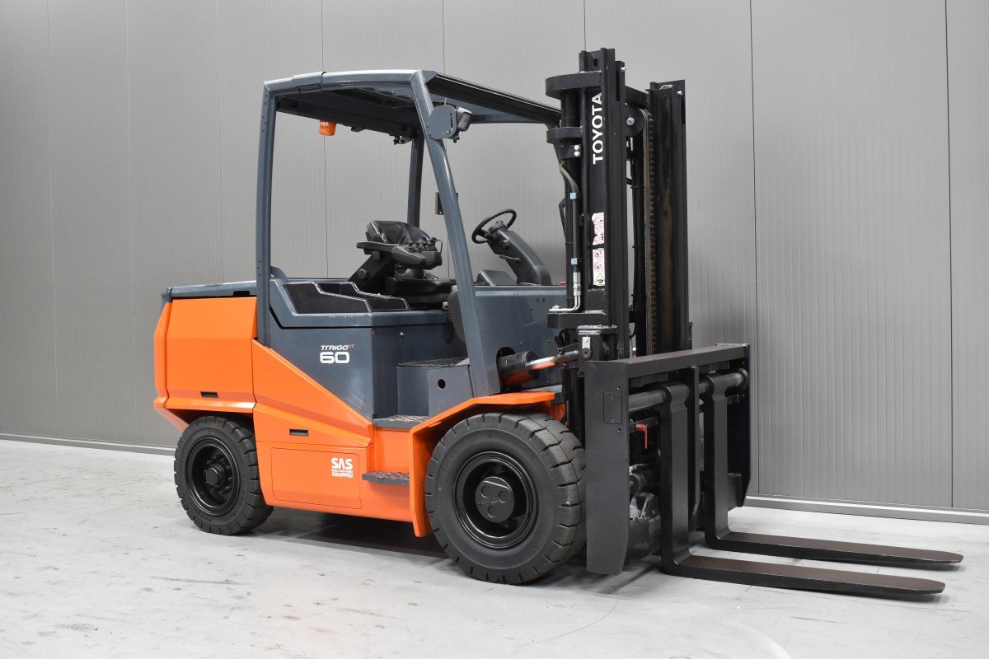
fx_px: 1030
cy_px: 330
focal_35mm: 38
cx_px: 494
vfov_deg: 35.5
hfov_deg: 51.3
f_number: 5.6
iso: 1250
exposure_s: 1/25
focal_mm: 25
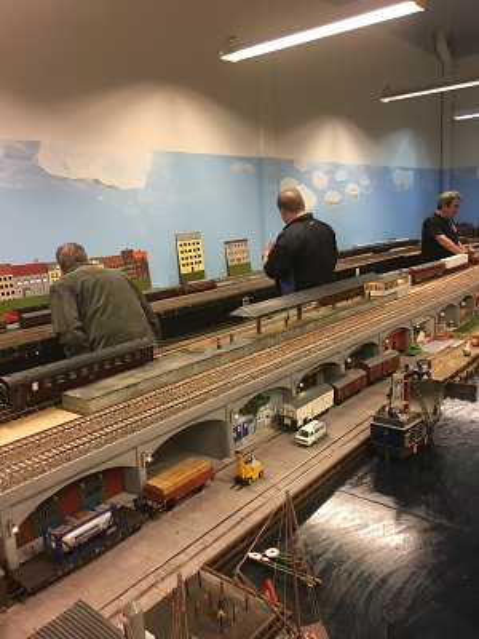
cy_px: 320
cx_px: 240
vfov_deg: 61.7
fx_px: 535
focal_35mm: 29
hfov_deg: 48.2
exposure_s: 1/33
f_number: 2.2
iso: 64
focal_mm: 4.15
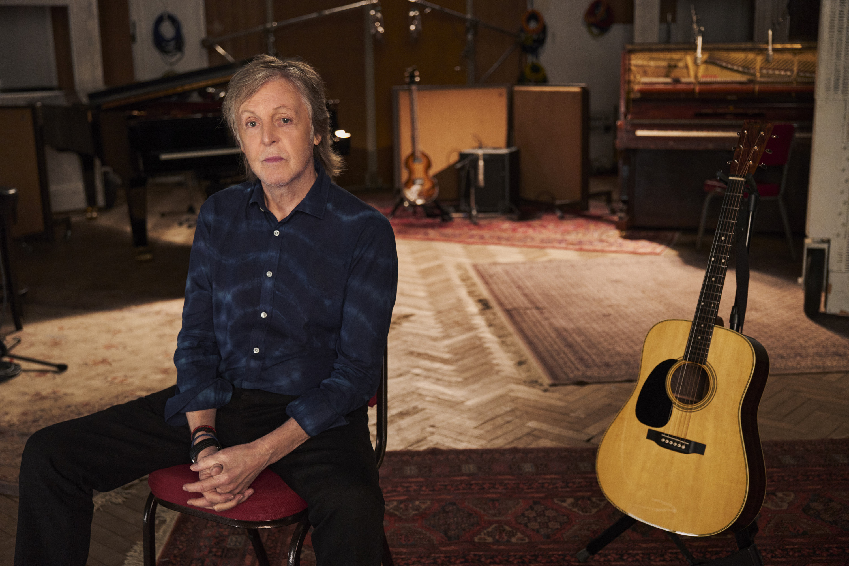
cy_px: 283
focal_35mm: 44
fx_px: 1038
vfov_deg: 30.5
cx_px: 424
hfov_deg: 44.5
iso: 2000
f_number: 3.5
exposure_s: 1/125
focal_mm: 44
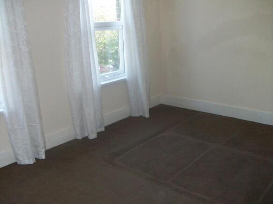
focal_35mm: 34
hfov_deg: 54.0
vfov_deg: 41.8
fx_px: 268
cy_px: 102
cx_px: 136
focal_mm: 5.7
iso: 160
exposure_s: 1/60
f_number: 2.8
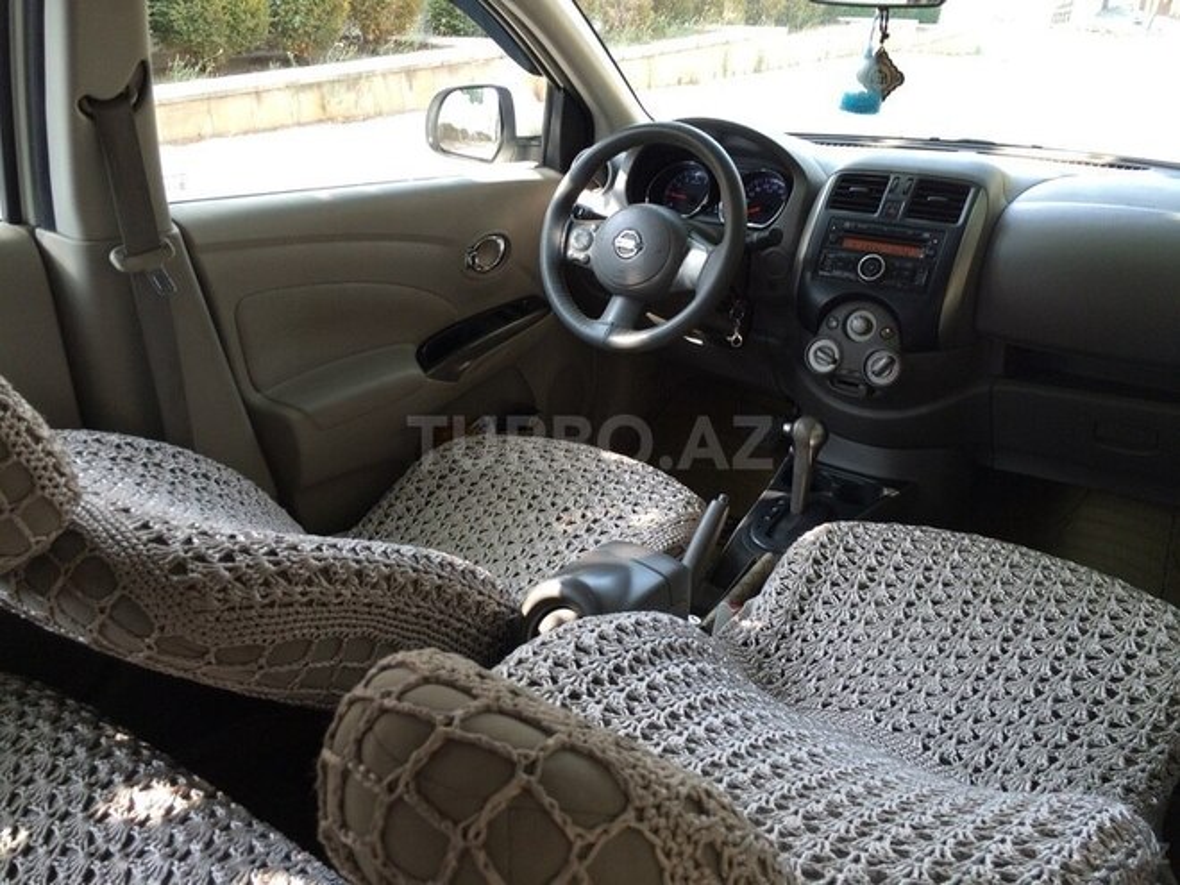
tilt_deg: -28.2
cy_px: 442
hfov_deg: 61.7
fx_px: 989
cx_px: 590
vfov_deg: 48.2
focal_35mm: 29
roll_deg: +0.4
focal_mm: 4.15
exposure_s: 1/60
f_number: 2.2
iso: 50
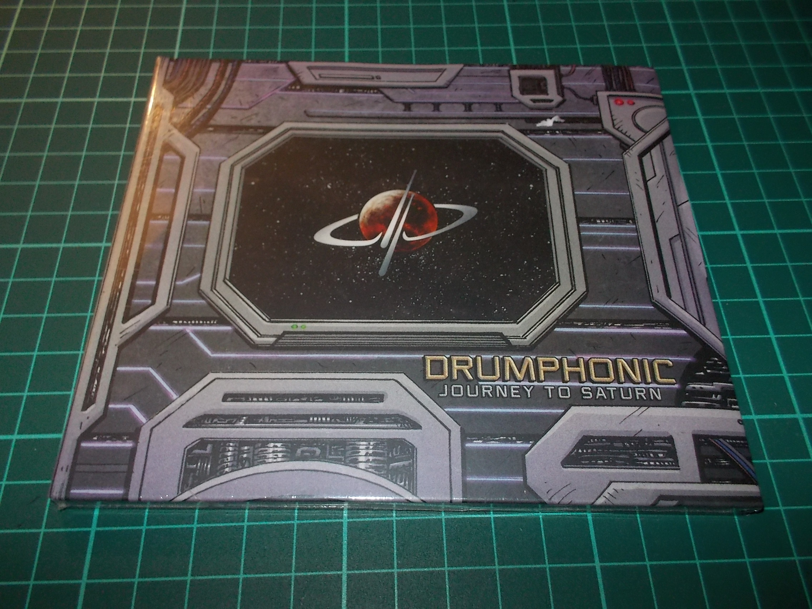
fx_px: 680
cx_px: 406
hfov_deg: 61.7
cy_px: 304
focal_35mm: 29
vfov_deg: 48.2
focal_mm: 4.1
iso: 200
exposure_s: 1/30
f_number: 3.3
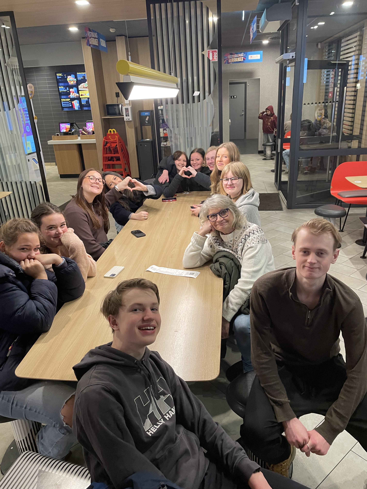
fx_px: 368
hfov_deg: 53.1
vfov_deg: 67.3
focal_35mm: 26
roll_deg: +5.2
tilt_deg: -21.8
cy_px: 244
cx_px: 184
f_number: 1.6
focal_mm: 4.2
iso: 160
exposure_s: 1/50
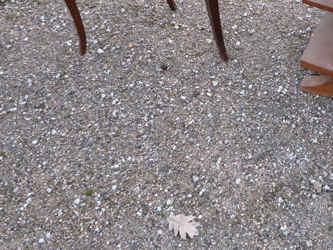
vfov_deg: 23.7
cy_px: 23
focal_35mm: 60
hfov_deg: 30.9
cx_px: 290
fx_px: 577
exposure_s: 1/30
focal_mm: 5.2
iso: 125
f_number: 3.3
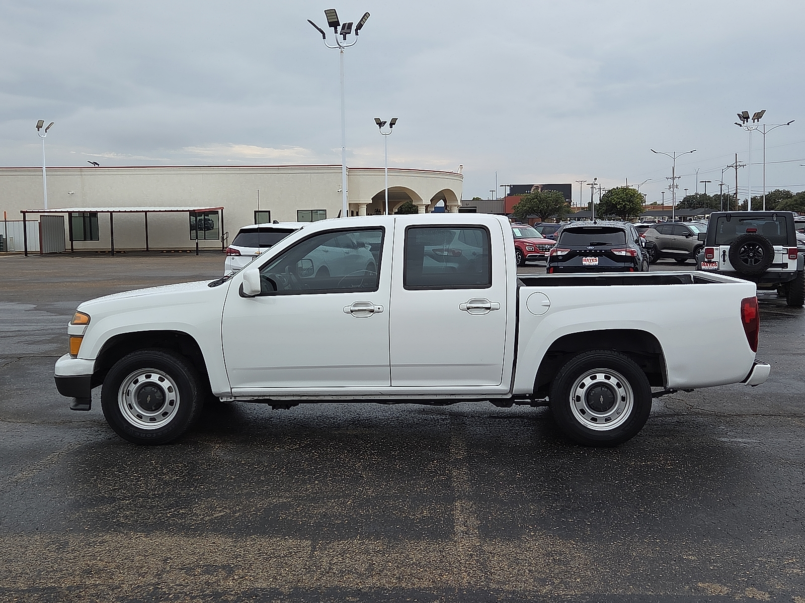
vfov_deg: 36.8
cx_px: 402
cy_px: 302
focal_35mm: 39
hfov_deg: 47.9
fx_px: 907
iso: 76
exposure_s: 1/2000
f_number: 1.8
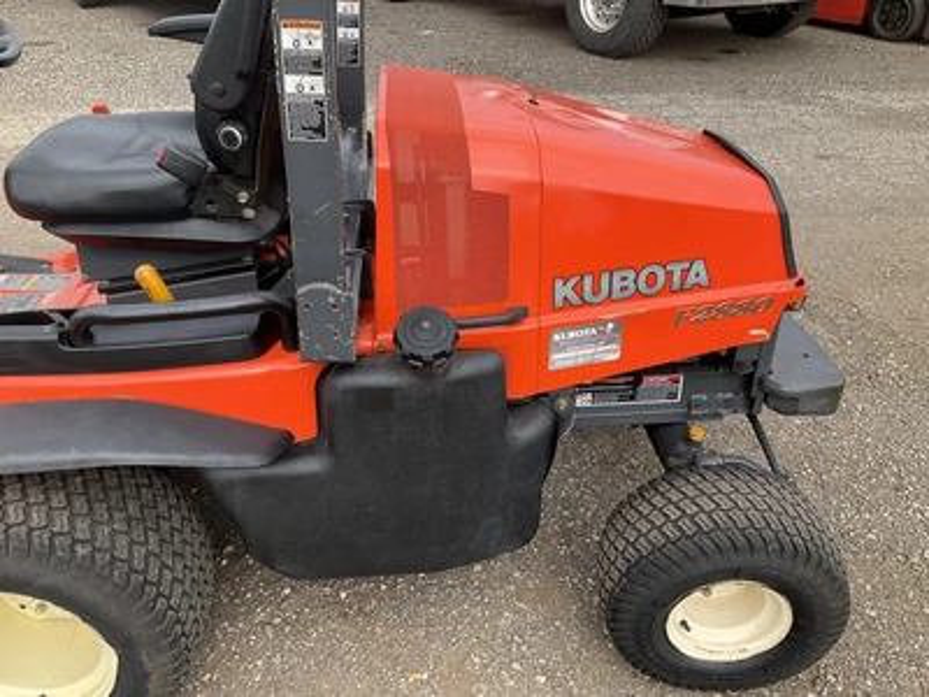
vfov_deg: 48.2
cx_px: 464
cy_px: 348
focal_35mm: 29
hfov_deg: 61.7
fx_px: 778
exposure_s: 1/519
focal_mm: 3
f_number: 1.8
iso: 25
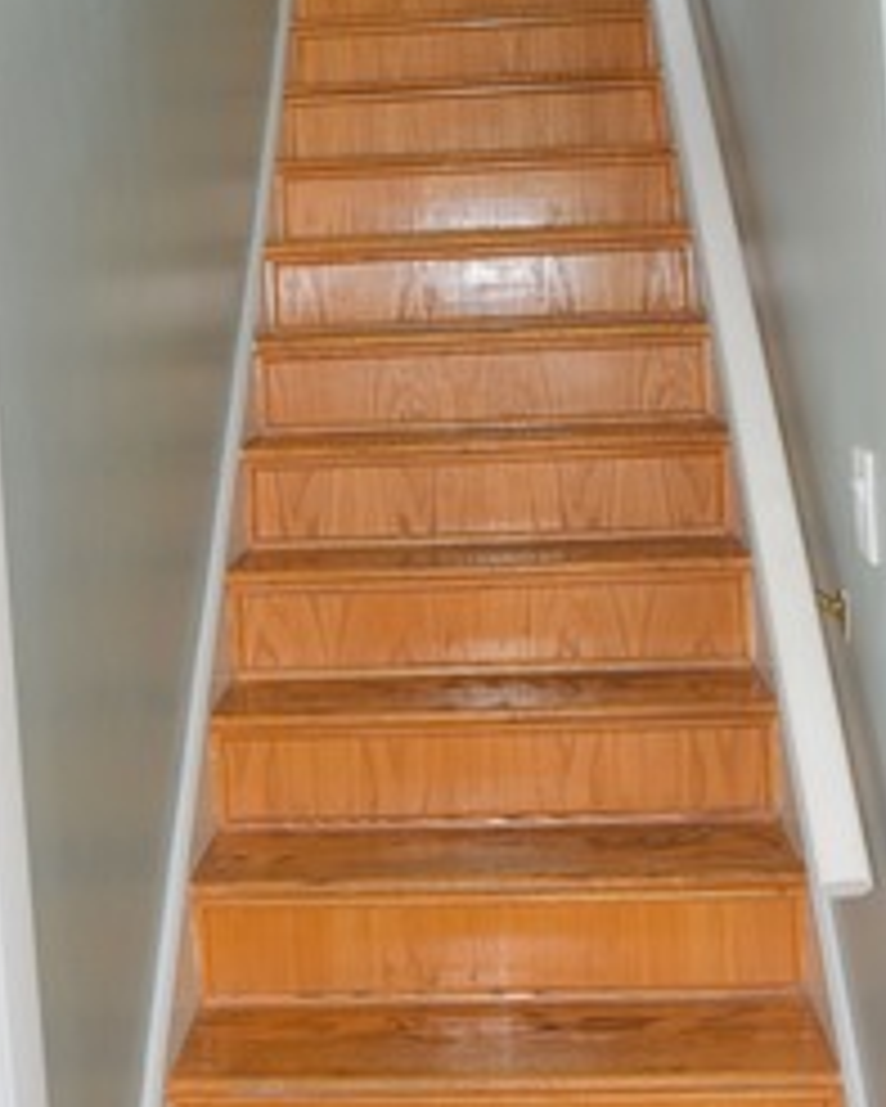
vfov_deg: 33.7
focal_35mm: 55
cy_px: 333
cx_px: 355
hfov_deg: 27.6
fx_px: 1802
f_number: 5
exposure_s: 1/100
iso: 800
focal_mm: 20
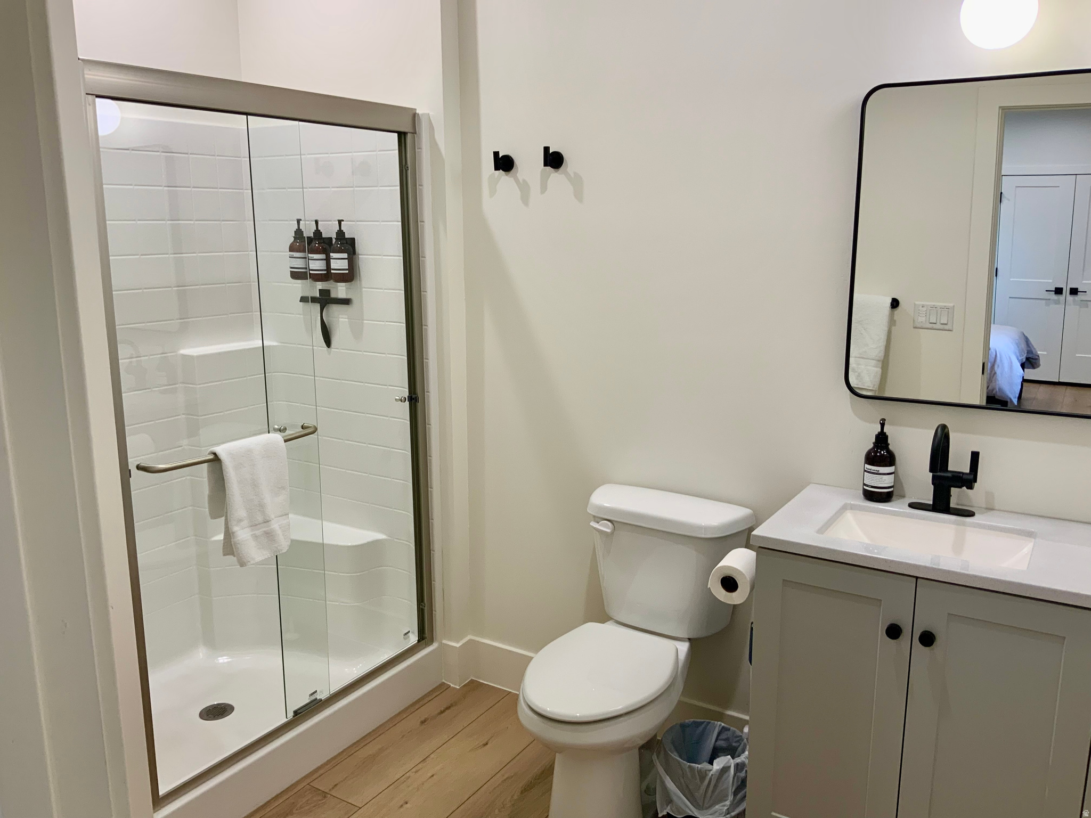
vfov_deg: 48.2
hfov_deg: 61.7
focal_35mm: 29
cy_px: 409
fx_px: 914
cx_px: 546
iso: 32
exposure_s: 1/60
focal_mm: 3
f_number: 1.8
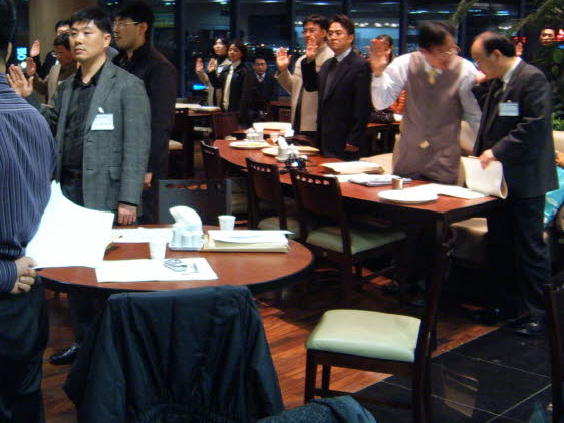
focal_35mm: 56
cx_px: 145
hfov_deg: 33.7
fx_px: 913
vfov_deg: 26.1
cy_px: 202
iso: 141
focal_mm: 6.2
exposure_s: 1/3
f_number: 2.9
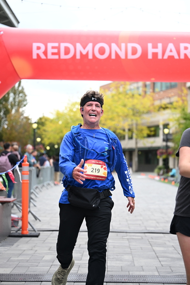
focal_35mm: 70
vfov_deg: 28.8
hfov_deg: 19.5
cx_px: 95
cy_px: 142
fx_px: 554
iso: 640
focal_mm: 70
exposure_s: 1/2000
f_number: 2.8
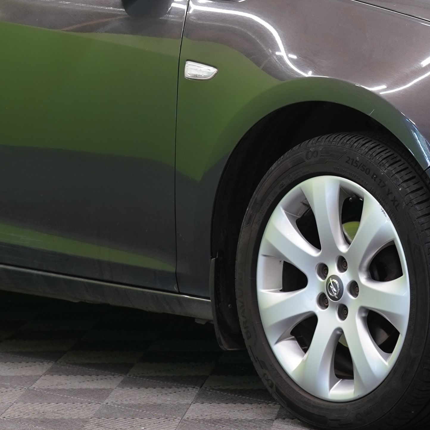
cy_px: 24
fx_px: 2431
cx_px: 336
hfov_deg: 10.1
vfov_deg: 10.0
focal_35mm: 173
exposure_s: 1/25
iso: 400
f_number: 5
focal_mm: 49
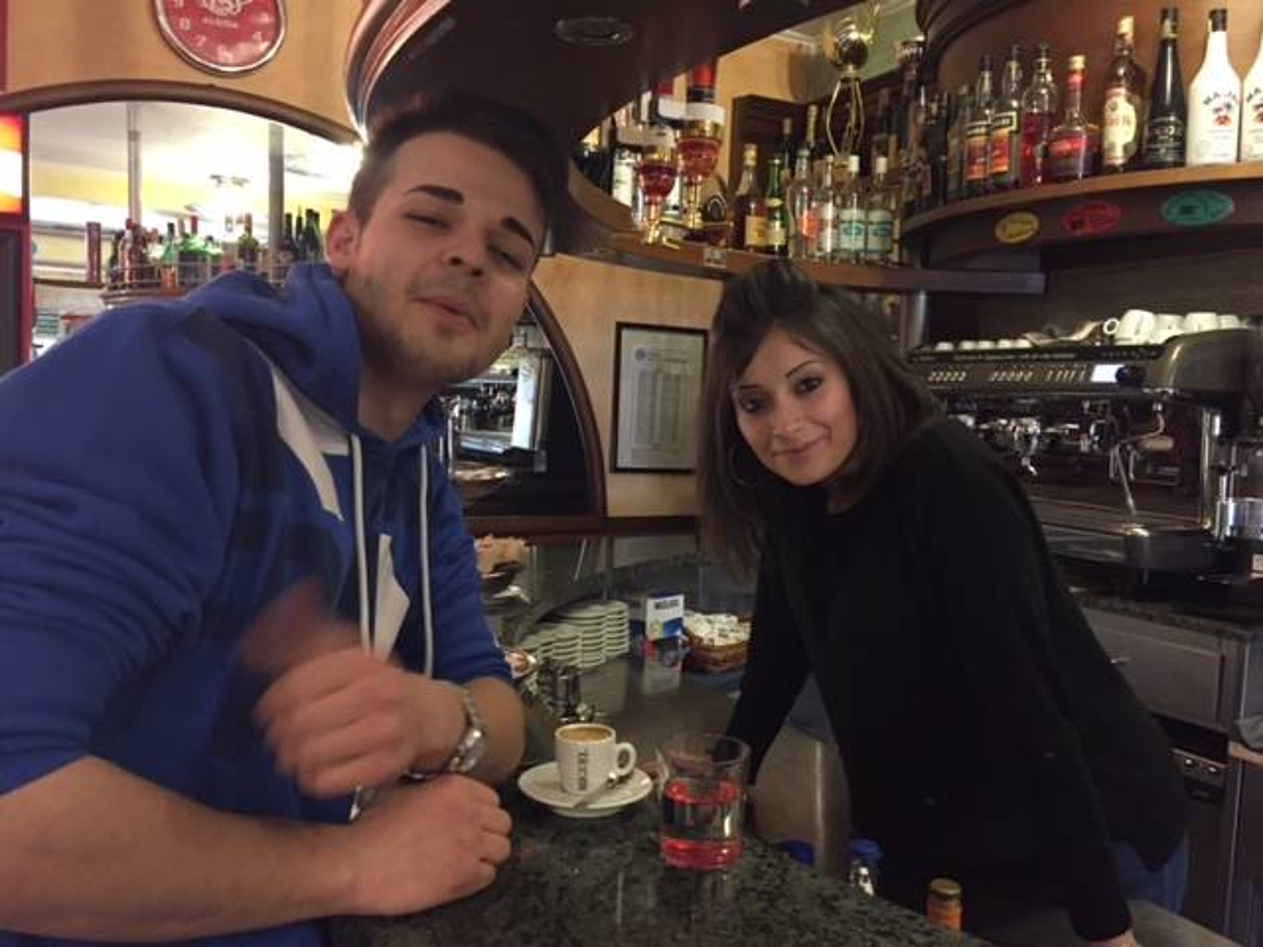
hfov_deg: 61.7
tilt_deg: -3.3
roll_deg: -2.7
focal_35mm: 29
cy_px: 474
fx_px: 1058
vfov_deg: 48.2
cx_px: 632
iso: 500
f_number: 2.2
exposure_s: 1/17
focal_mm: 4.15
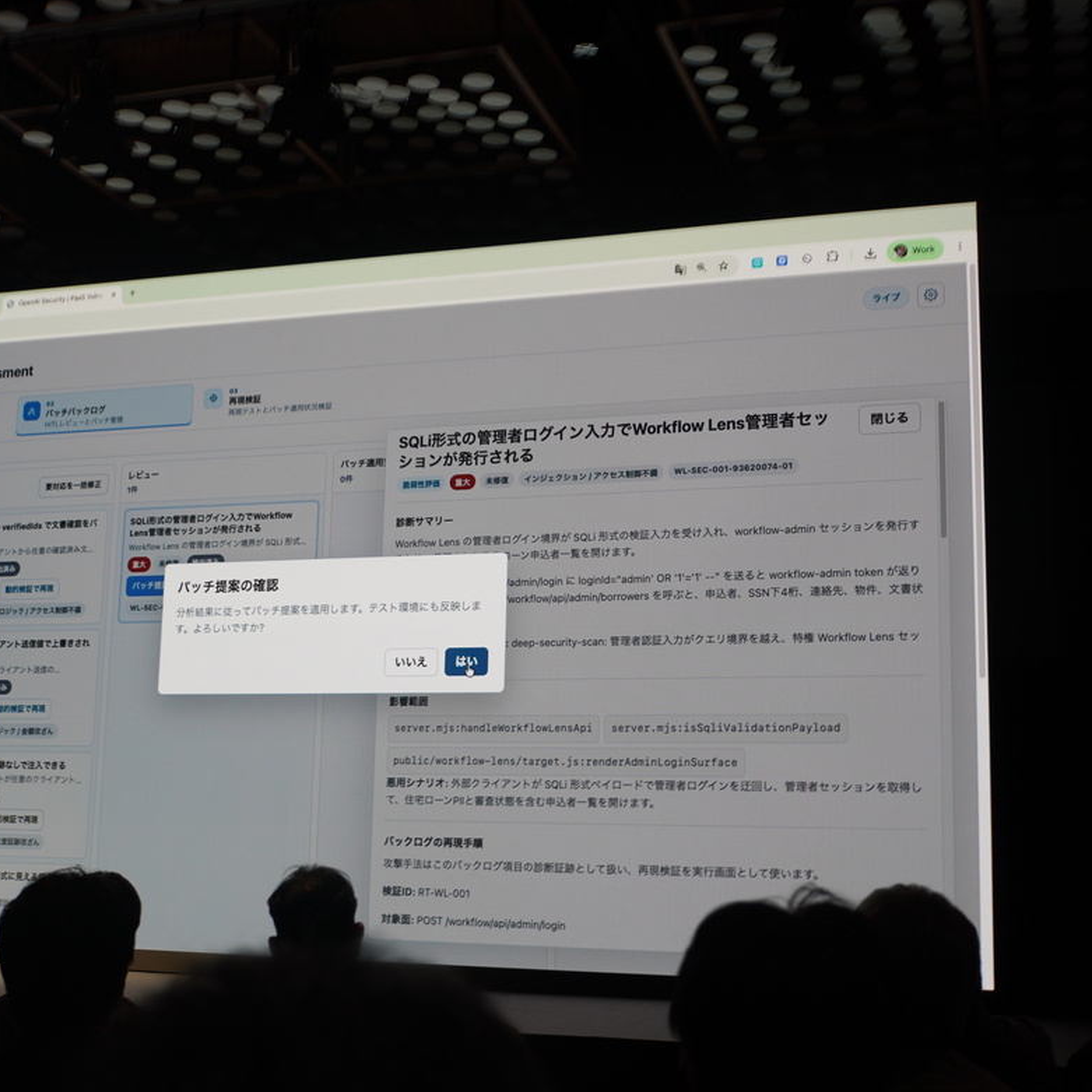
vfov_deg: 35.9
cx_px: 487
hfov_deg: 35.9
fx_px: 1684
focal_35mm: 47
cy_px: 545
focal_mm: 24.1
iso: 160
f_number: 4
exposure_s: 1/40
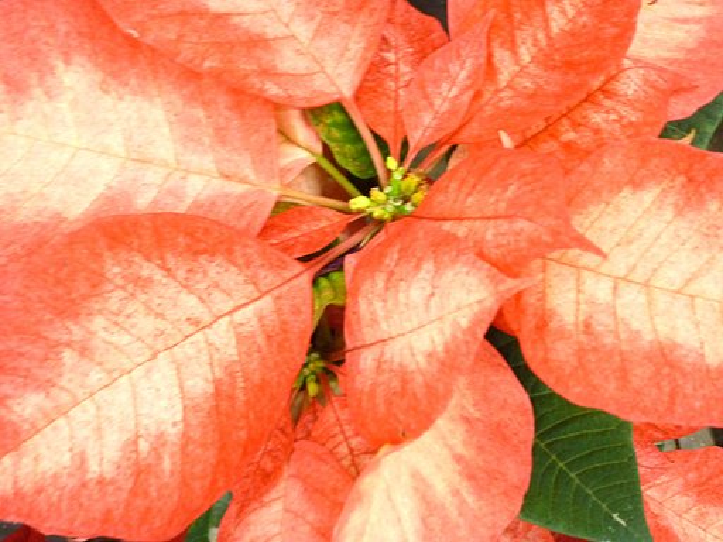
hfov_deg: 34.3
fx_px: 1170
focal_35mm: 56
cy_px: 271
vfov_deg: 26.1
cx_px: 362
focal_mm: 9.9
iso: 400
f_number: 4.5
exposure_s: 1/30
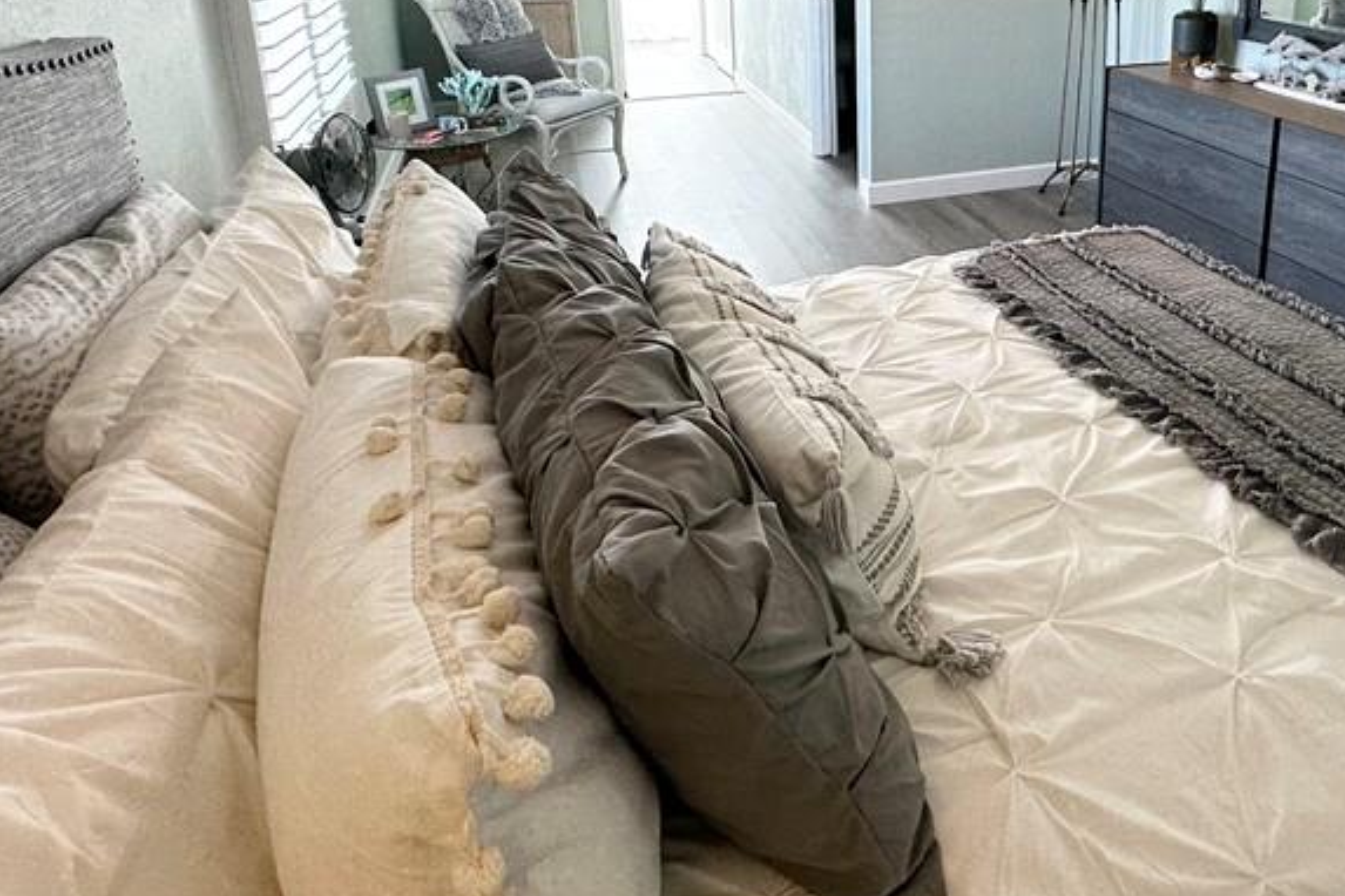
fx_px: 971
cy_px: 134
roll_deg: -0.6
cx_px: 953
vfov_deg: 46.0
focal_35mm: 26
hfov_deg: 66.4
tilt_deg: -14.5
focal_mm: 2.22
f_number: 2.2
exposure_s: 1/120
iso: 125
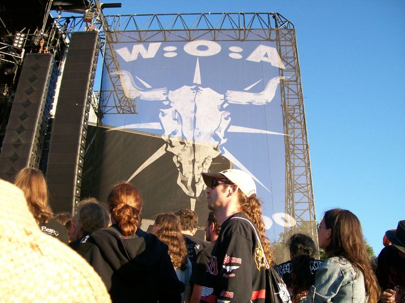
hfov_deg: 51.4
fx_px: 421
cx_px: 202
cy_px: 152
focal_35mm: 36
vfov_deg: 39.6
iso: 80
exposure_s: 1/373
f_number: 2.7
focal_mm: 6
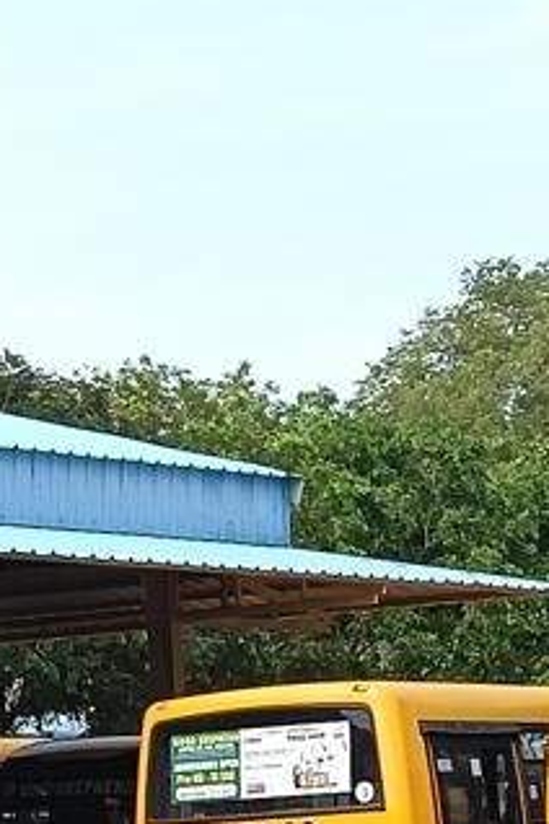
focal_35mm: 161
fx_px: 3683
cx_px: 427
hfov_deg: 8.5
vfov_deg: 12.5
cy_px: 979
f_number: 1.8
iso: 50
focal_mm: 3.98
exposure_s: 1/392
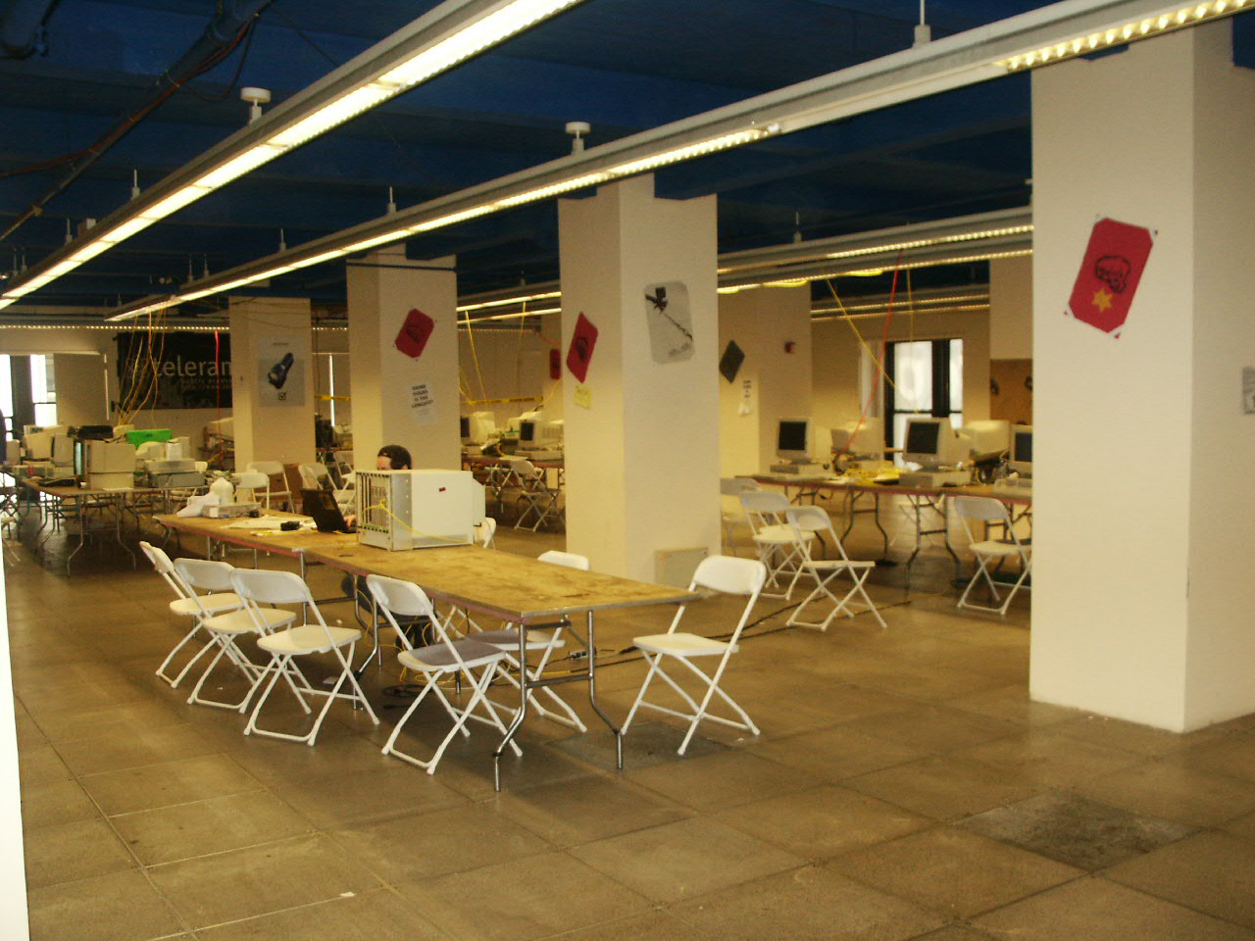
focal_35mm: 35
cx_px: 628
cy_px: 470
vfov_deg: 40.7
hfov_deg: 52.6
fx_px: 1269
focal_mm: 7.2
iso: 200
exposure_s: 1/45
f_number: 3
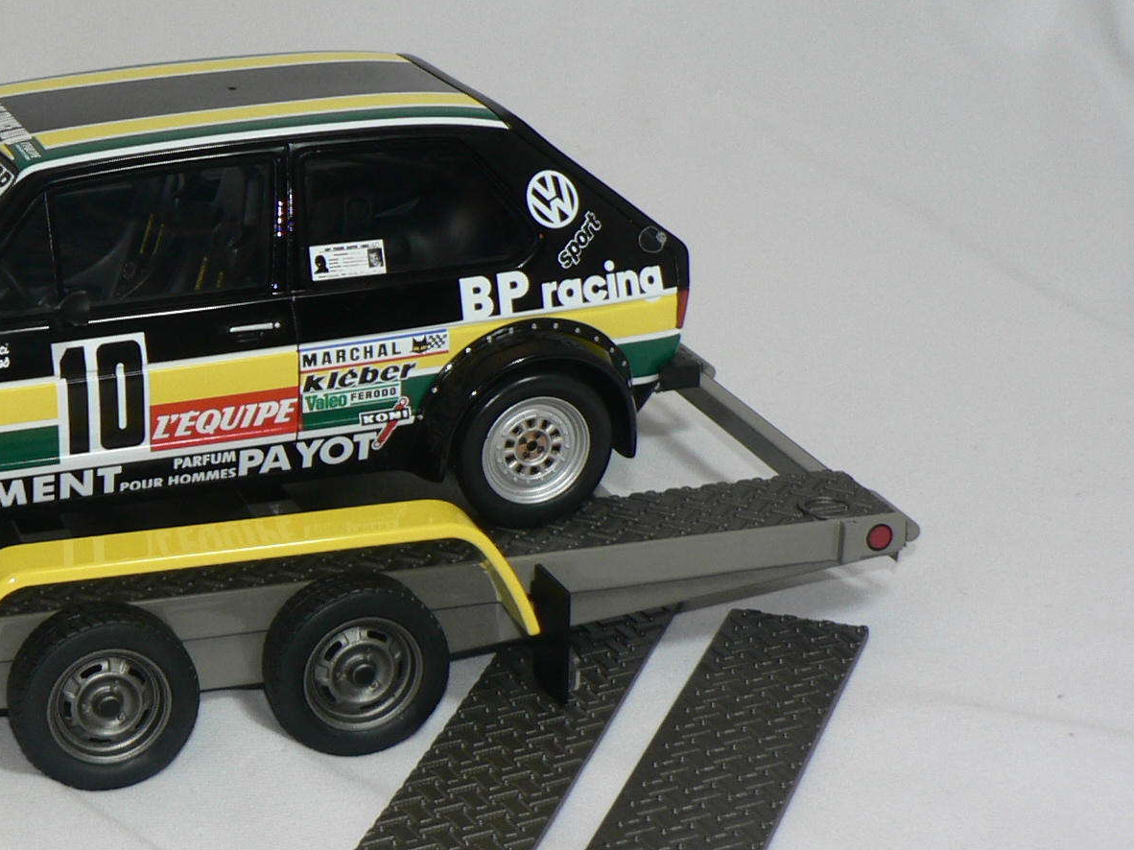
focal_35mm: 78
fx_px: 2555
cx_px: -4
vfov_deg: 18.9
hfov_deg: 23.9
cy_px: 366
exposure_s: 1/60
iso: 80
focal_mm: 6
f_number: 2.8
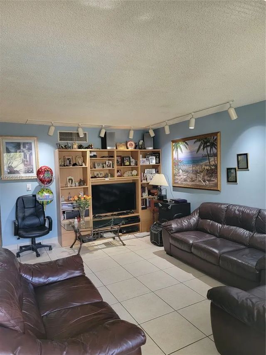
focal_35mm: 24
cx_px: 133
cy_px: 178
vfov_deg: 71.6
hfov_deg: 56.8
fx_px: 246
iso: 200
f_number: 1.8
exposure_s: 1/60
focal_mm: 6.7
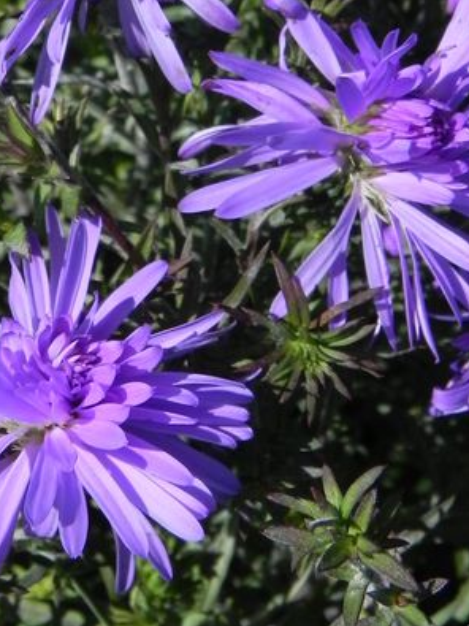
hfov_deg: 17.8
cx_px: 279
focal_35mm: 83
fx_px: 1500
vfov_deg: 23.2
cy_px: 124
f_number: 5
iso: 160
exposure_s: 1/1000
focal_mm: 7.3
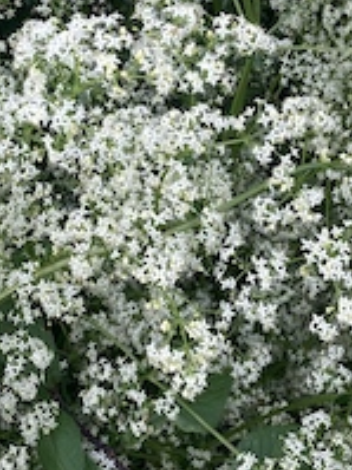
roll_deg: -0.4
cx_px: 151
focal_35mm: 90
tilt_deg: -20.8
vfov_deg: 21.6
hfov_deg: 16.4
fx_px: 1222
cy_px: 125
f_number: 1.8
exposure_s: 1/130
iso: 20
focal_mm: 3.99
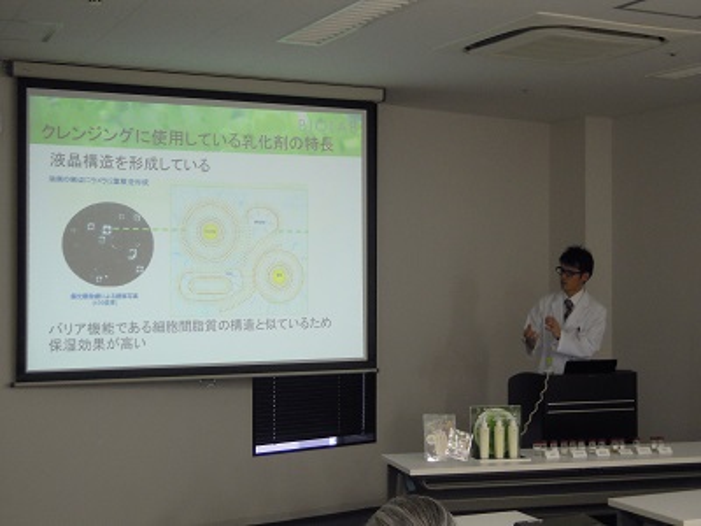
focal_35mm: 54
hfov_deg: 35.5
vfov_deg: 27.0
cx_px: 350
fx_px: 1094
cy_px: 263
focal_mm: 9.6
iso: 400
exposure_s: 1/40
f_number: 3.7
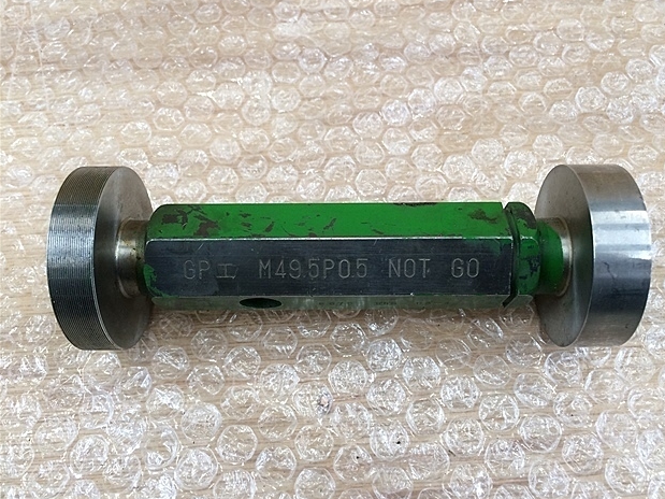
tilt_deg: -61.5
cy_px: 253
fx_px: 576
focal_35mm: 30
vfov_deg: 46.8
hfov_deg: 60.0
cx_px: 343
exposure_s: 1/30
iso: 64
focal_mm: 4.15
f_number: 2.2
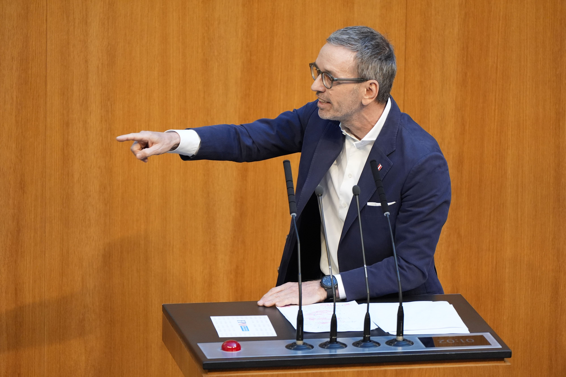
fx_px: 6289
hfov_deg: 5.2
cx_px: 283
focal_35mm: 400
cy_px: 188
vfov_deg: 3.4
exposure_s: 1/320
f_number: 5.6
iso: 3200
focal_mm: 400
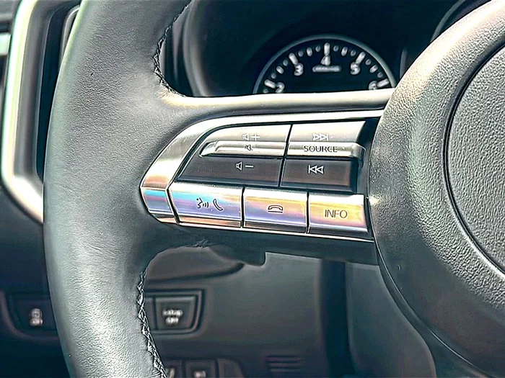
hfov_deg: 41.2
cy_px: 189
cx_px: 252
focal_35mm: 46
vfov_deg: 31.5
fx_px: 671
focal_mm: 6.86
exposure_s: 1/135
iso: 80
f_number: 1.78
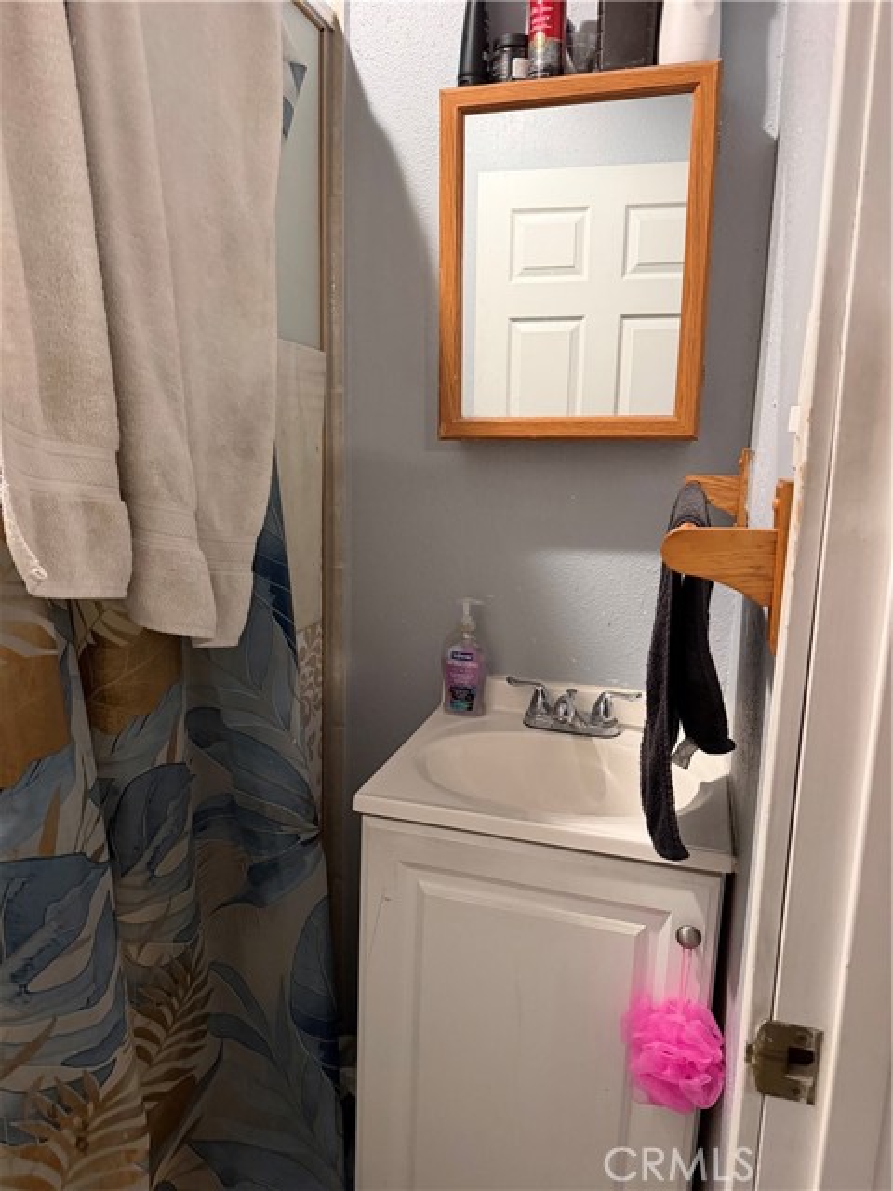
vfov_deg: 71.6
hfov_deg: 56.8
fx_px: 826
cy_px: 596
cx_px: 446
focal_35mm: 24
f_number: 1.78
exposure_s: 1/60
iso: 800
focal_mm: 6.76
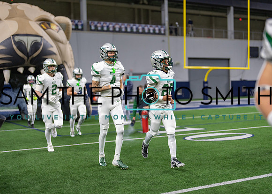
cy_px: 97
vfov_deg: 27.0
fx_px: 405
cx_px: 136
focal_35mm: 52
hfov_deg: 37.2
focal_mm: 50
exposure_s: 1/1250
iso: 500
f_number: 1.2
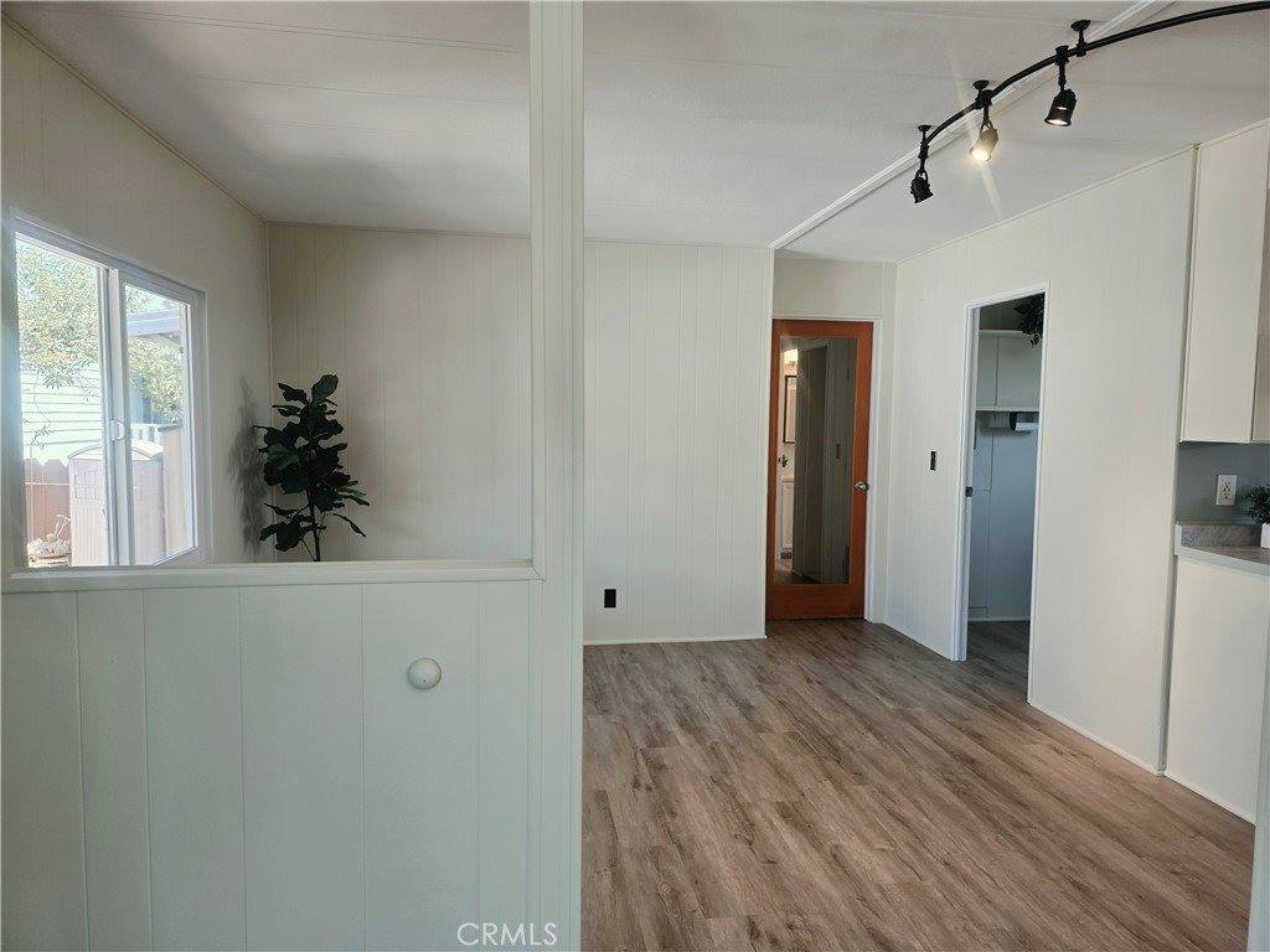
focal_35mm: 23
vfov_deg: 58.9
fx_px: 844
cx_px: 635
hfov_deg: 73.9
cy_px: 476
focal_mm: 6.3
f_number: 1.7
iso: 50
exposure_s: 1/120
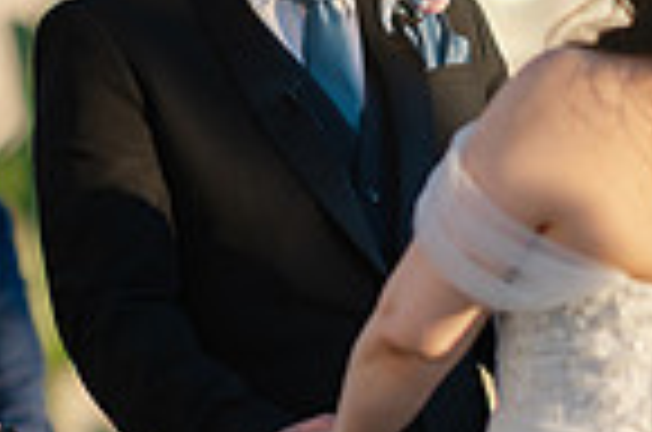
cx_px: 355
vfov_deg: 3.2
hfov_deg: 4.9
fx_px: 7608
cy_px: 392
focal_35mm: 421
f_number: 1.4
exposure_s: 1/5000
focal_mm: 105
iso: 100
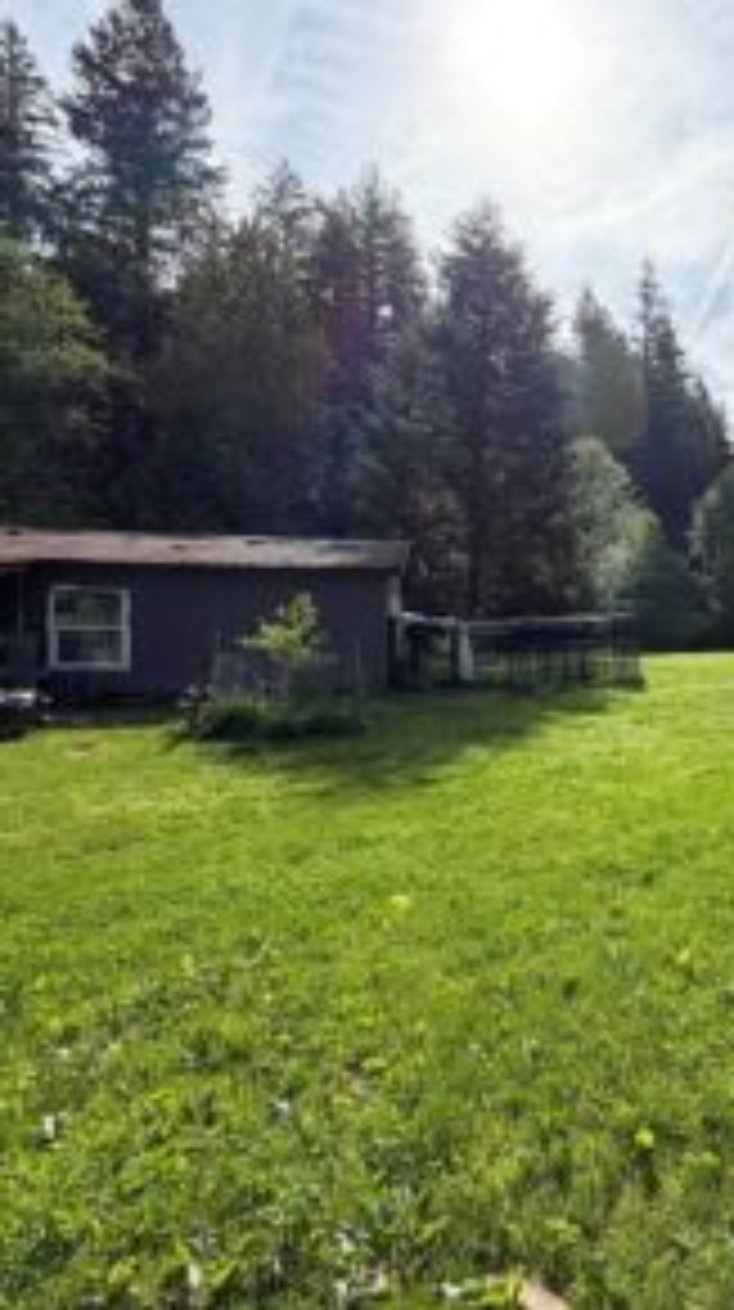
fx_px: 729
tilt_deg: -1.8
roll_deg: -0.2
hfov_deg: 47.1
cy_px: 639
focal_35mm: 21
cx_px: 684
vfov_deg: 83.9
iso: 40
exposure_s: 1/726
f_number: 2.2
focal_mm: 2.22
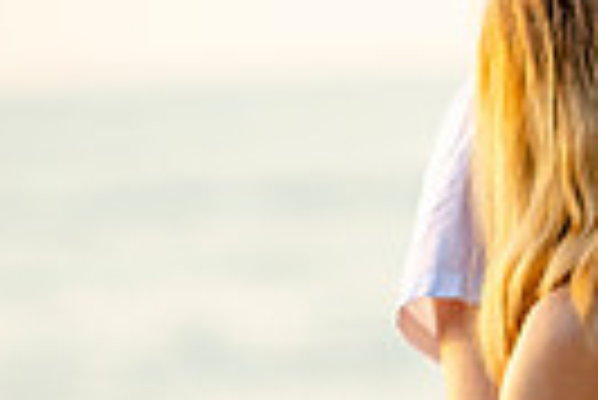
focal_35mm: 554
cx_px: 1290
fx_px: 9212
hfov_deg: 3.7
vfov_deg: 2.5
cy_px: 285
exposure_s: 1/2000
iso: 125
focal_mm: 85
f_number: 1.8
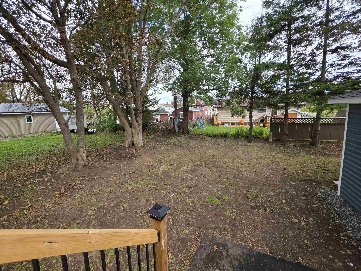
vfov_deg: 85.6
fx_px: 146
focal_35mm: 14
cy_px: 130
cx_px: 167
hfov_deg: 101.9
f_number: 1.9
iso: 125
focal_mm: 2.2
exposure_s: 1/2000
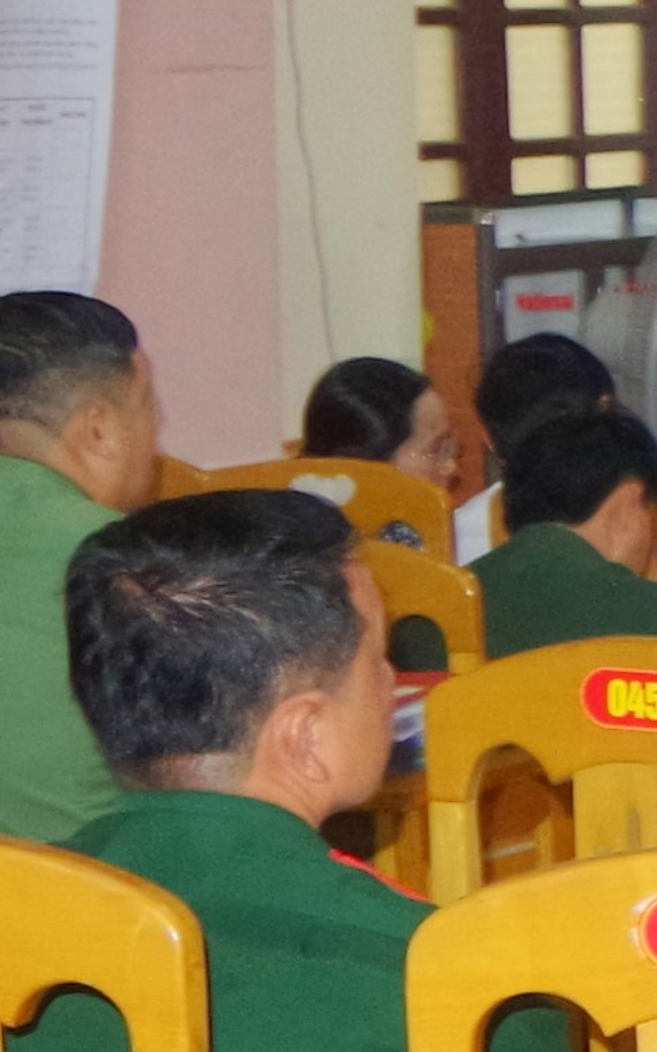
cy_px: 255
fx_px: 6106
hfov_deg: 4.9
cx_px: 3442
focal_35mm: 213
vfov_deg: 9.8
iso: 1600
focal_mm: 18
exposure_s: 1/80
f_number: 6.3
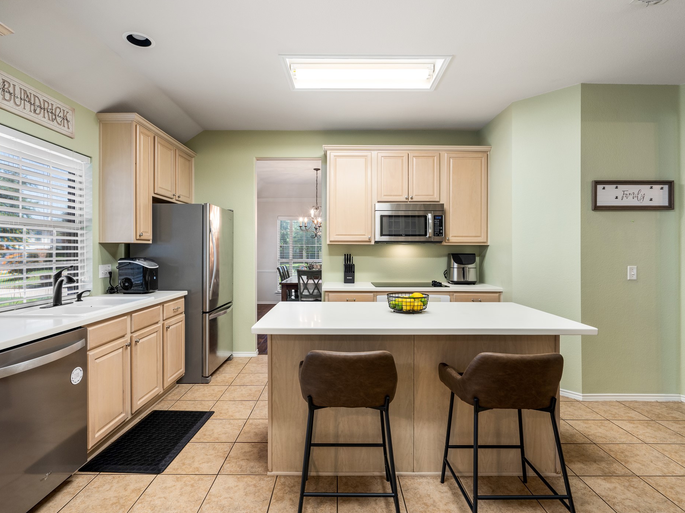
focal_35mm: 18
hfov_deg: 87.8
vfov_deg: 71.6
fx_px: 356
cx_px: 338
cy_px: 251
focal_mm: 16
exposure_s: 1/10
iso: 320
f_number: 7.1
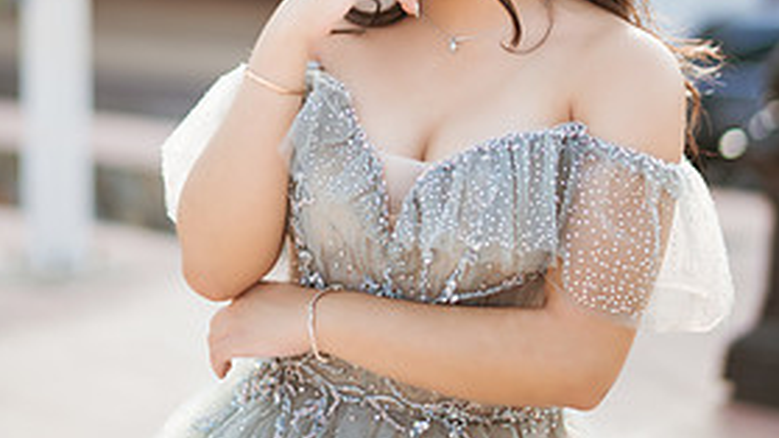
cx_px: 383
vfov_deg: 12.2
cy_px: -17
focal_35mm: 98
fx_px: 2024
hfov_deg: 21.8
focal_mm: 58
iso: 100
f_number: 1.4
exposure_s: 1/2500
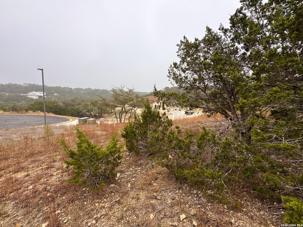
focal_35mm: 14
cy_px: 114
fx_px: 123
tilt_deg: -9.6
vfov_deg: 85.7
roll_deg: -2.9
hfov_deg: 102.1
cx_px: 152
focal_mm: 2.22
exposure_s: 1/260
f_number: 2.2
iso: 40
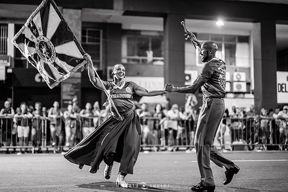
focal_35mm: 51
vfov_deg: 26.5
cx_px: 143
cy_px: 97
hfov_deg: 38.9
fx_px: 408
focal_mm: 50
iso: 2500
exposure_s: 1/320
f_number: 1.2
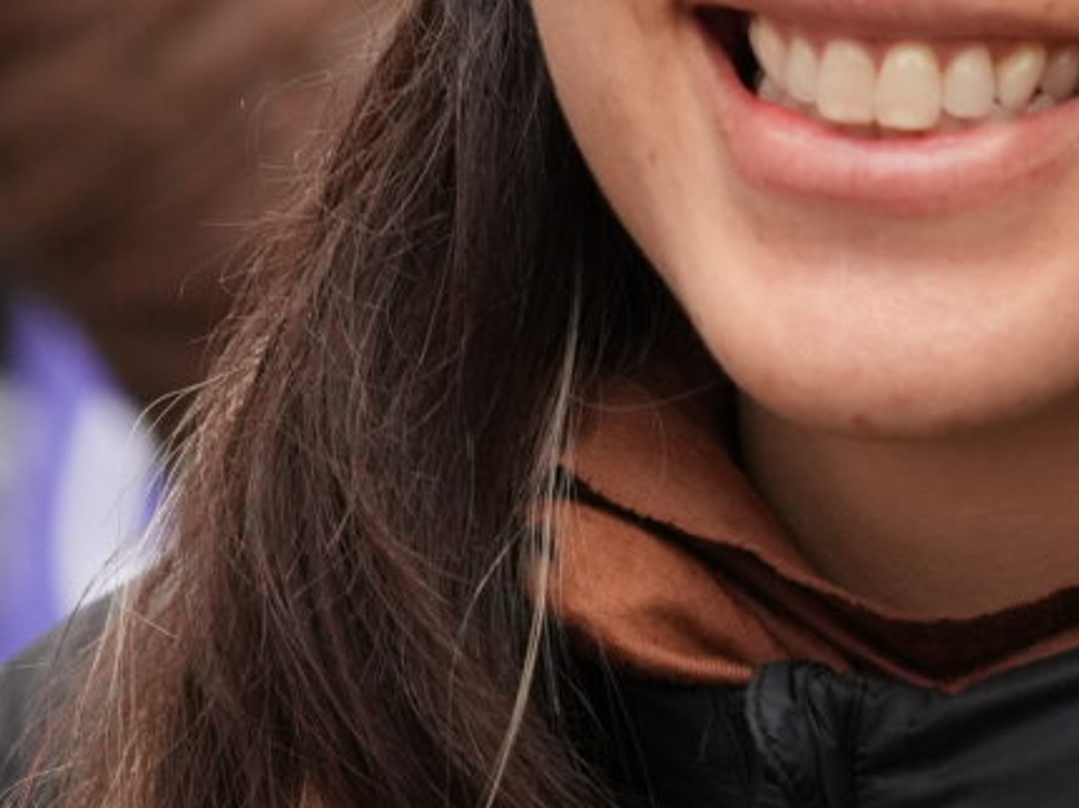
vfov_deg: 1.6
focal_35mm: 922
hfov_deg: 2.2
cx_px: 306
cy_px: -536
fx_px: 28723
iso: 800
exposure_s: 1/500
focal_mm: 161
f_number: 4
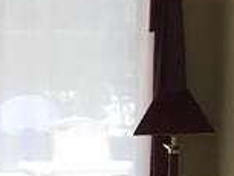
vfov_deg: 7.6
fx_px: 1312
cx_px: -462
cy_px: 199
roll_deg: +1.1
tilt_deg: -5.2
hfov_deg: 8.5
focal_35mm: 194
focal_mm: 4.15
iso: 25
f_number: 2.2
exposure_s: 1/30
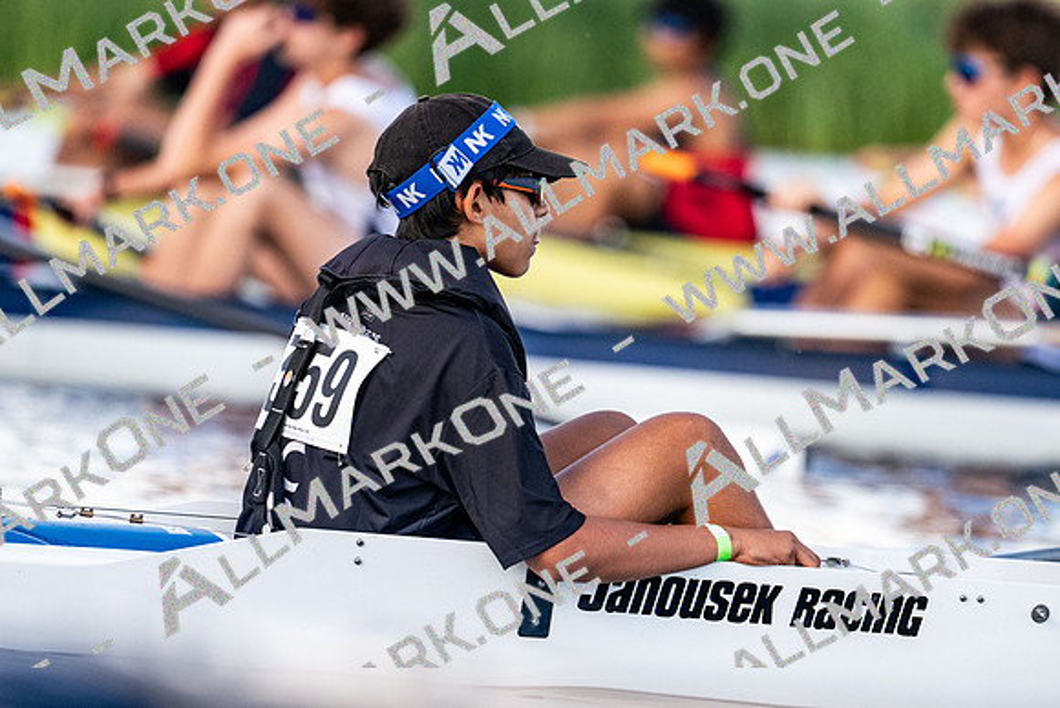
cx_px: 530
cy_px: 354
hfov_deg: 3.4
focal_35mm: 600
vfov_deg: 2.3
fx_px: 17679
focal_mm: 400
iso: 1100
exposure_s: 1/2500
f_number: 4.5
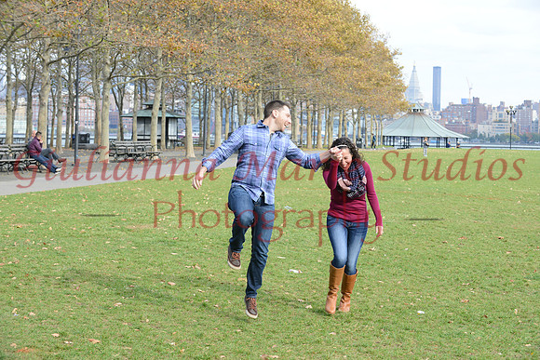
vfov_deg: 16.7
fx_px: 1230
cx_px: 270
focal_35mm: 82
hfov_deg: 24.8
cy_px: 180
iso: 500
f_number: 9
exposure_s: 1/250
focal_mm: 82
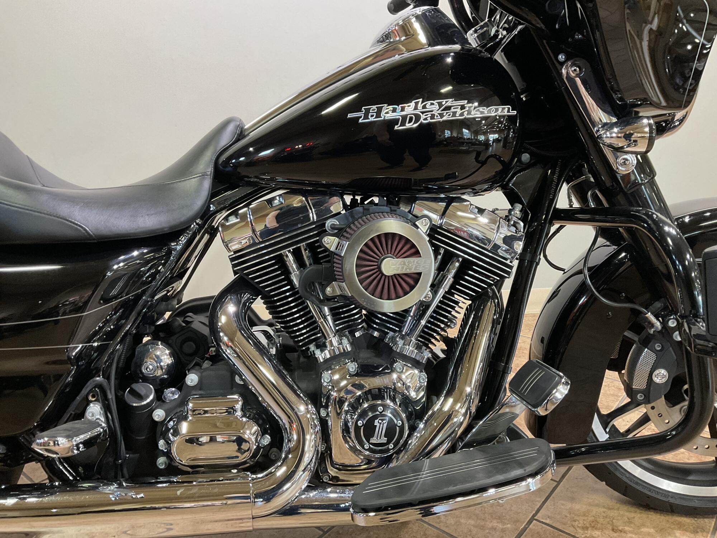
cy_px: 269
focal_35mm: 29
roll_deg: -0.6
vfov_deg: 48.2
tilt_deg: -17.0
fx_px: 601
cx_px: 358
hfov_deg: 61.7
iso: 200
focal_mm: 3
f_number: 1.8
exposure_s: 1/60
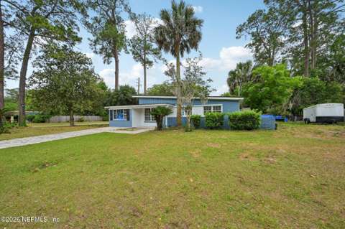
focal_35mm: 14
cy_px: 114
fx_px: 134
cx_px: 172
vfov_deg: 81.1
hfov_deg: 104.3
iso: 100
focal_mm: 14
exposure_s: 1/90
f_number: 8
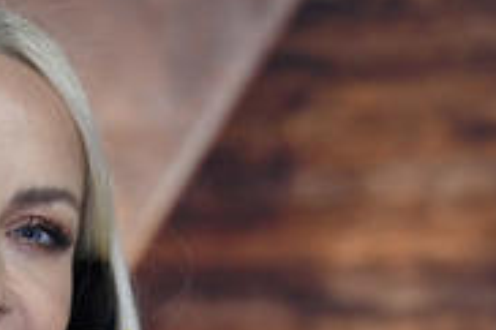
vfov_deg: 10.3
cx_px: -78
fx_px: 1803
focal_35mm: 131
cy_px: 376
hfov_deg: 15.2
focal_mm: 53
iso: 800
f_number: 4
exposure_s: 1/200
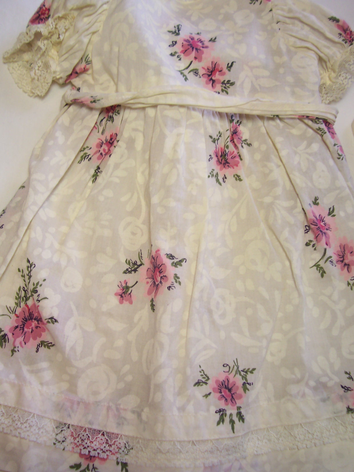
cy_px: 236
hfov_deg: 38.7
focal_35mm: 37
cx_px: 177
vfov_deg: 50.1
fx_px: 505
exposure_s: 1/30
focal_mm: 5.6
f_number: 2.8
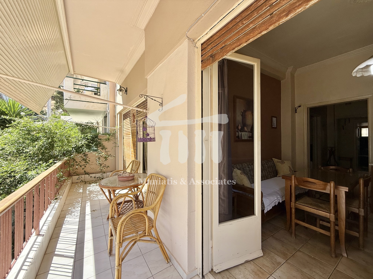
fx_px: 151
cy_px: 140
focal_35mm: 14
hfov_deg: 102.1
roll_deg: -0.4
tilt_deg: +0.7
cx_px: 186
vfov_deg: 85.7
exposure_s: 1/531
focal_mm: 2.22
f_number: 2.2
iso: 50
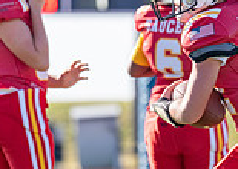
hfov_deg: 3.5
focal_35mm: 570
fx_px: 3844
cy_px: 97
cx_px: 251
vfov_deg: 2.5
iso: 200
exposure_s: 1/2500
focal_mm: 136
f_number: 2.8
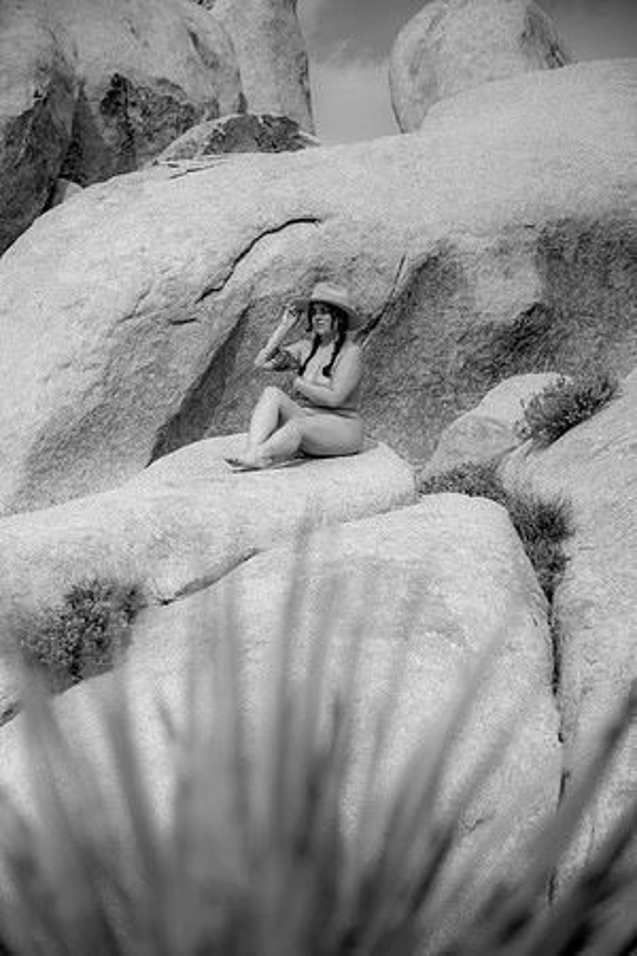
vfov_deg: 31.0
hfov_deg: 20.9
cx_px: 318
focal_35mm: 65
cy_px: 478
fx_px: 1725
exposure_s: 1/1600
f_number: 4
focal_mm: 65
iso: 100
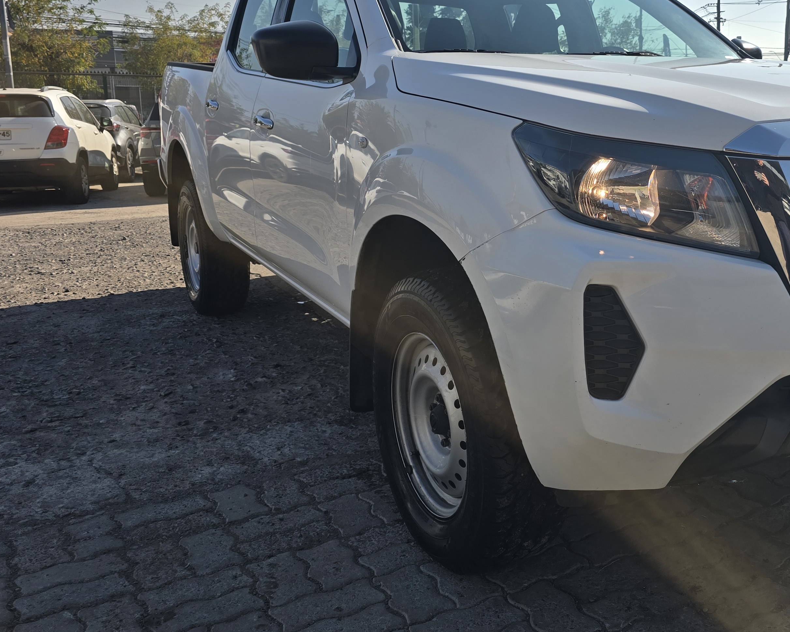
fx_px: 865
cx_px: 573
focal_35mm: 37
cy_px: 243
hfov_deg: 47.6
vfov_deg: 39.9
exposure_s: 1/1151
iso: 12
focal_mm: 6.3
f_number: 1.7
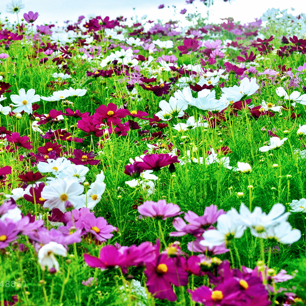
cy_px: 153
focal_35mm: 116
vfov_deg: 15.0
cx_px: 108
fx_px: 1160
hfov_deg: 15.0
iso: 200
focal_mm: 60
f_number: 9.5
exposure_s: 1/125
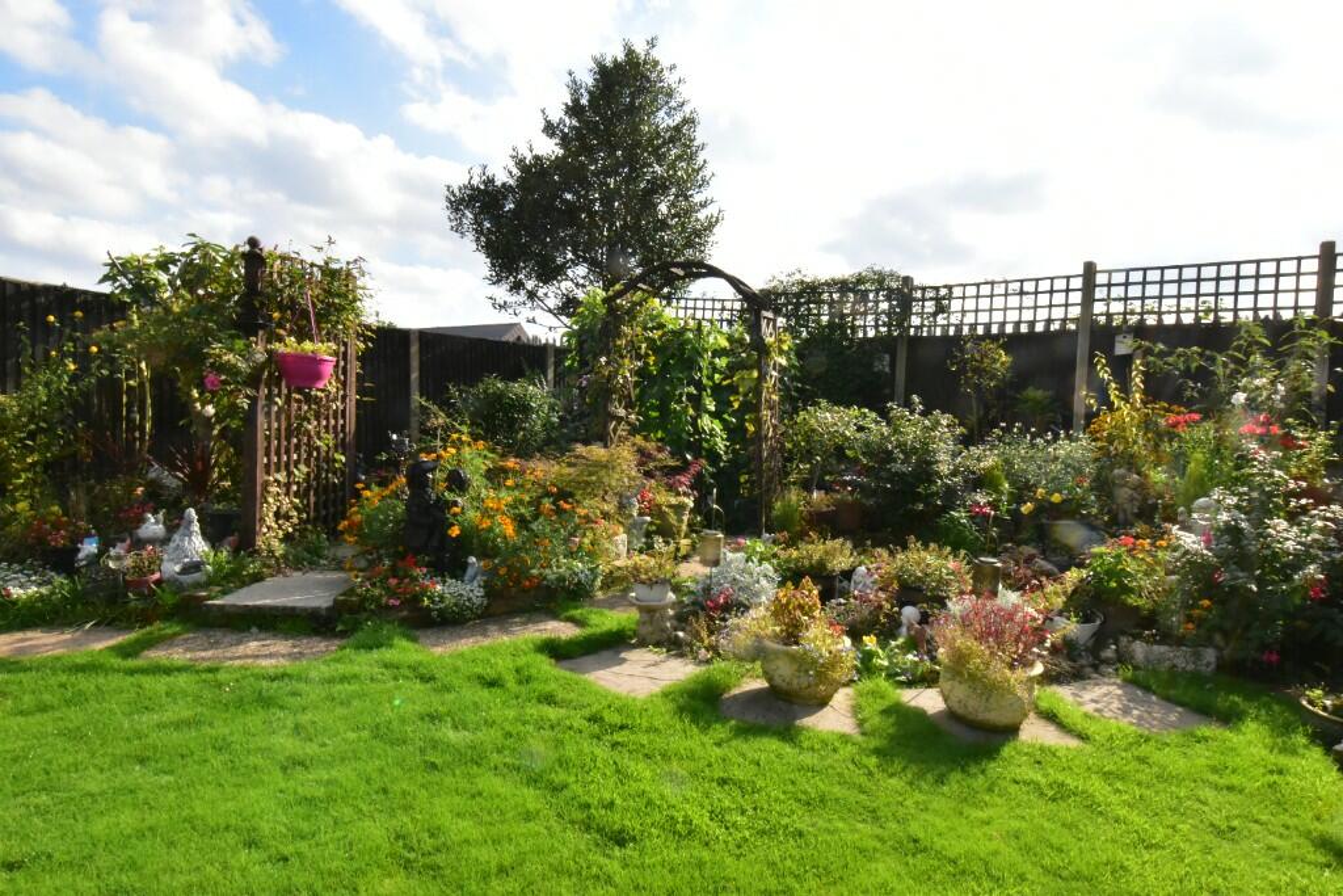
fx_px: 728
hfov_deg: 85.4
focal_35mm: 20
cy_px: 448
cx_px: 672
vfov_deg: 63.2
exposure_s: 1/200
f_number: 25
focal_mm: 13
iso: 1600
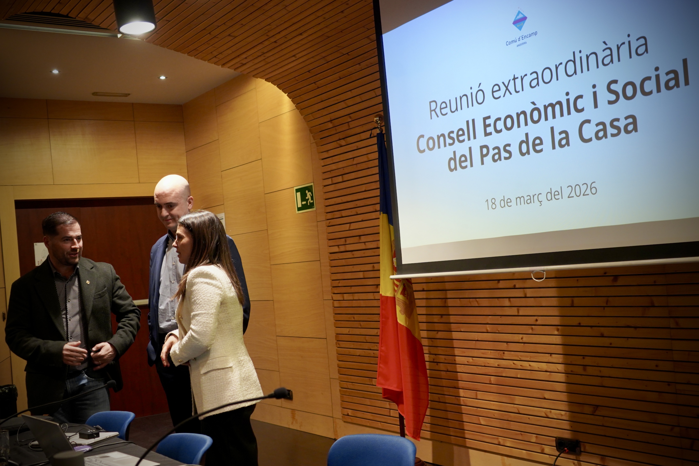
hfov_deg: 54.4
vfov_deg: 37.8
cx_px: 350
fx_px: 679
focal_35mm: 35
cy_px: 233
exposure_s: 1/160
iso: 2000
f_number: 4
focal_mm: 35
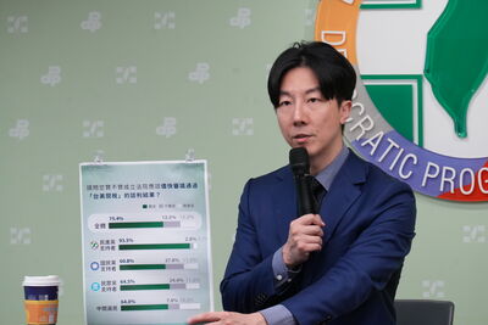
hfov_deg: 9.0
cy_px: 162
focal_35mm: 230
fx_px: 3112
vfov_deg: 6.0
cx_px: 244
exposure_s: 1/80
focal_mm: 153
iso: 2500
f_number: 10
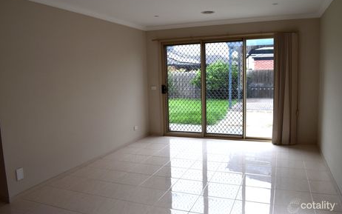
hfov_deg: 66.5
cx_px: 173
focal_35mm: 28
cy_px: 105
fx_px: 261
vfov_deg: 44.6
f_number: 9
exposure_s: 1/125
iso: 400
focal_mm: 18
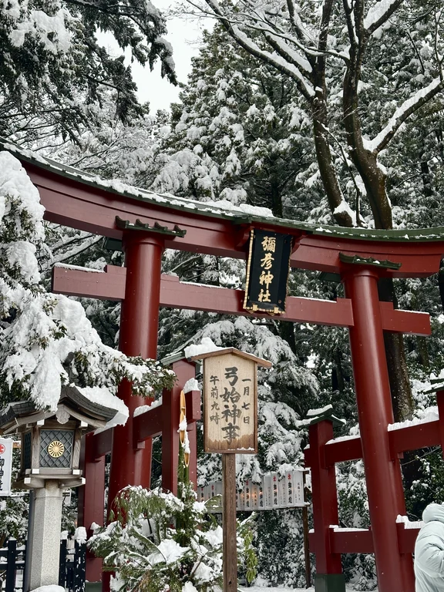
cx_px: 222
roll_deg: +0.6
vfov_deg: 39.7
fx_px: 821
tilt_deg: +17.6
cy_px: 296
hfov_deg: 30.3
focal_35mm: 48
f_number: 1.78
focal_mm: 6.86
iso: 64
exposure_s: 1/291
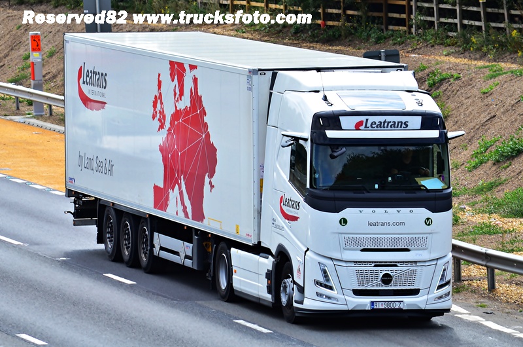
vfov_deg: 4.6
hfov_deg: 6.9
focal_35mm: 300
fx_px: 4350
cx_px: 262
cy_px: 174
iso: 200
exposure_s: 1/500
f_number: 6.3
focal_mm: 200
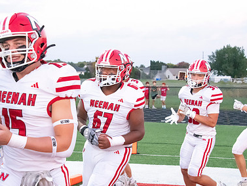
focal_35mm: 77
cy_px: 120
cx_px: 100
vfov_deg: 19.1
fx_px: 550
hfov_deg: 25.3
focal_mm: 52
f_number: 7.1
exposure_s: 1/640
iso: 10000
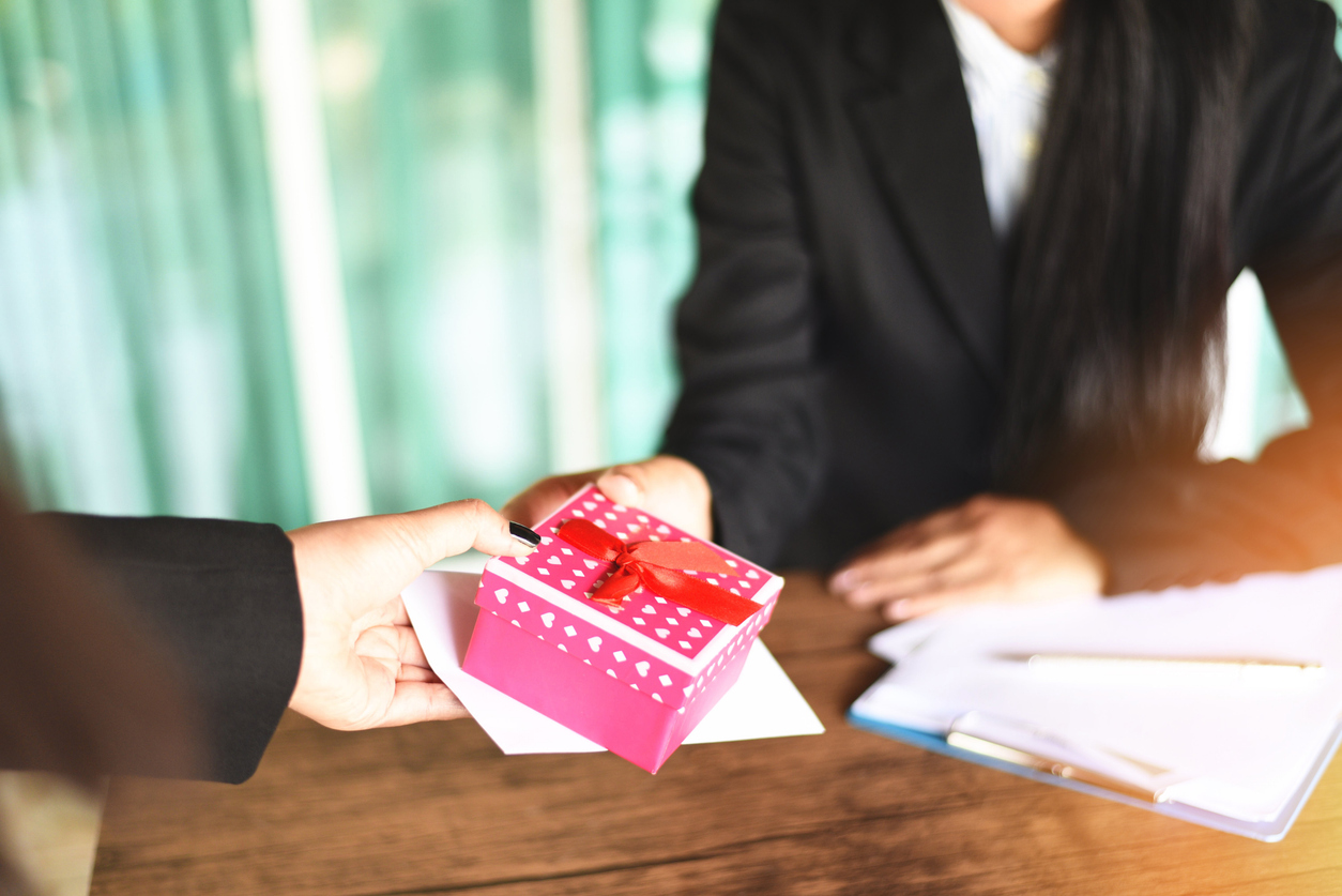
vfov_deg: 27.0
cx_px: 671
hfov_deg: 39.6
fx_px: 1864
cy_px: 448
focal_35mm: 50
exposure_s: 1/125
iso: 400
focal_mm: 50
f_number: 1.8
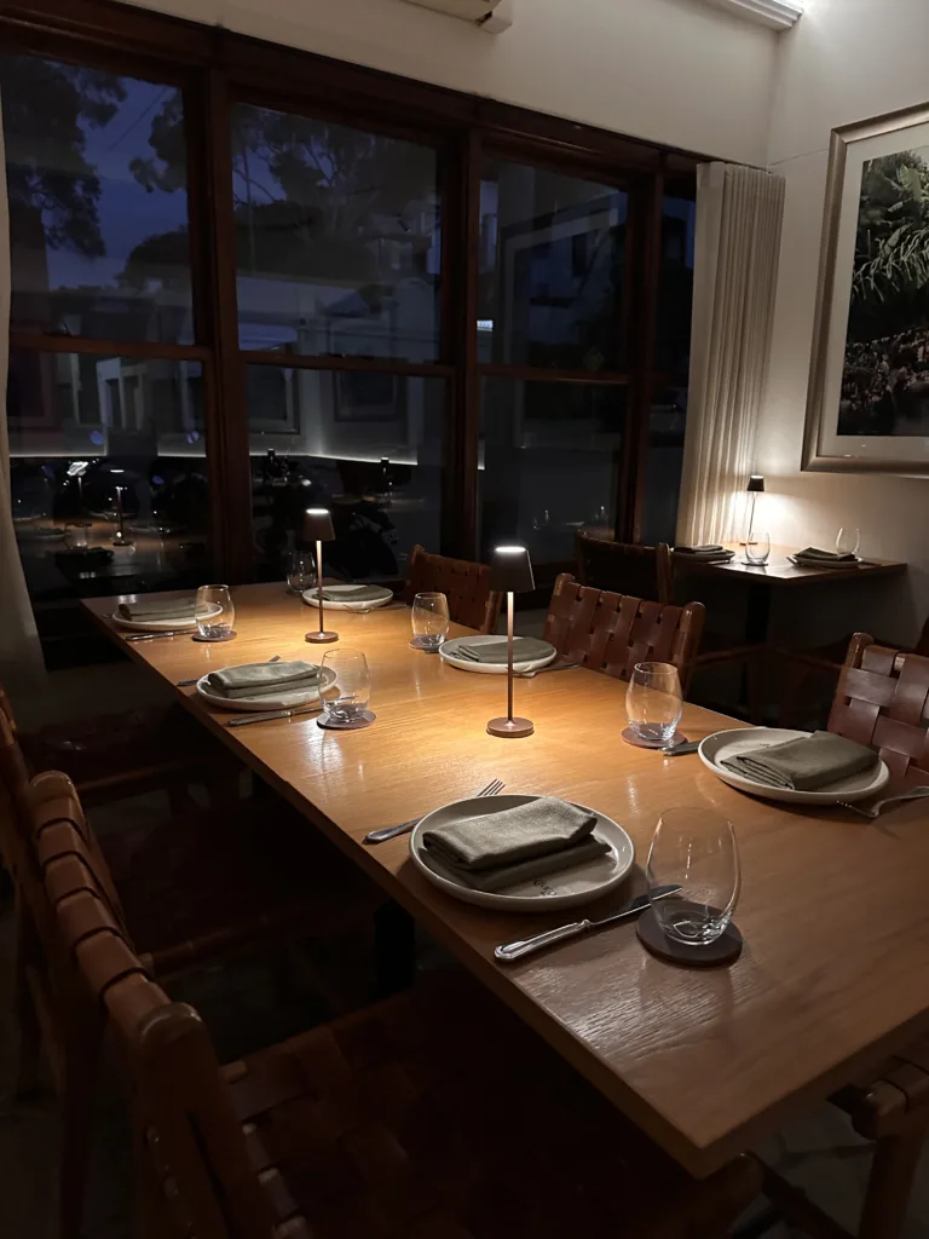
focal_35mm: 24
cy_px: 620
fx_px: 859
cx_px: 464
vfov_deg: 71.6
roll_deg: -2.0
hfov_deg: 56.8
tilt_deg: -12.1
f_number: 1.78
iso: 1000
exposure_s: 1/39
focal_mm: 6.86
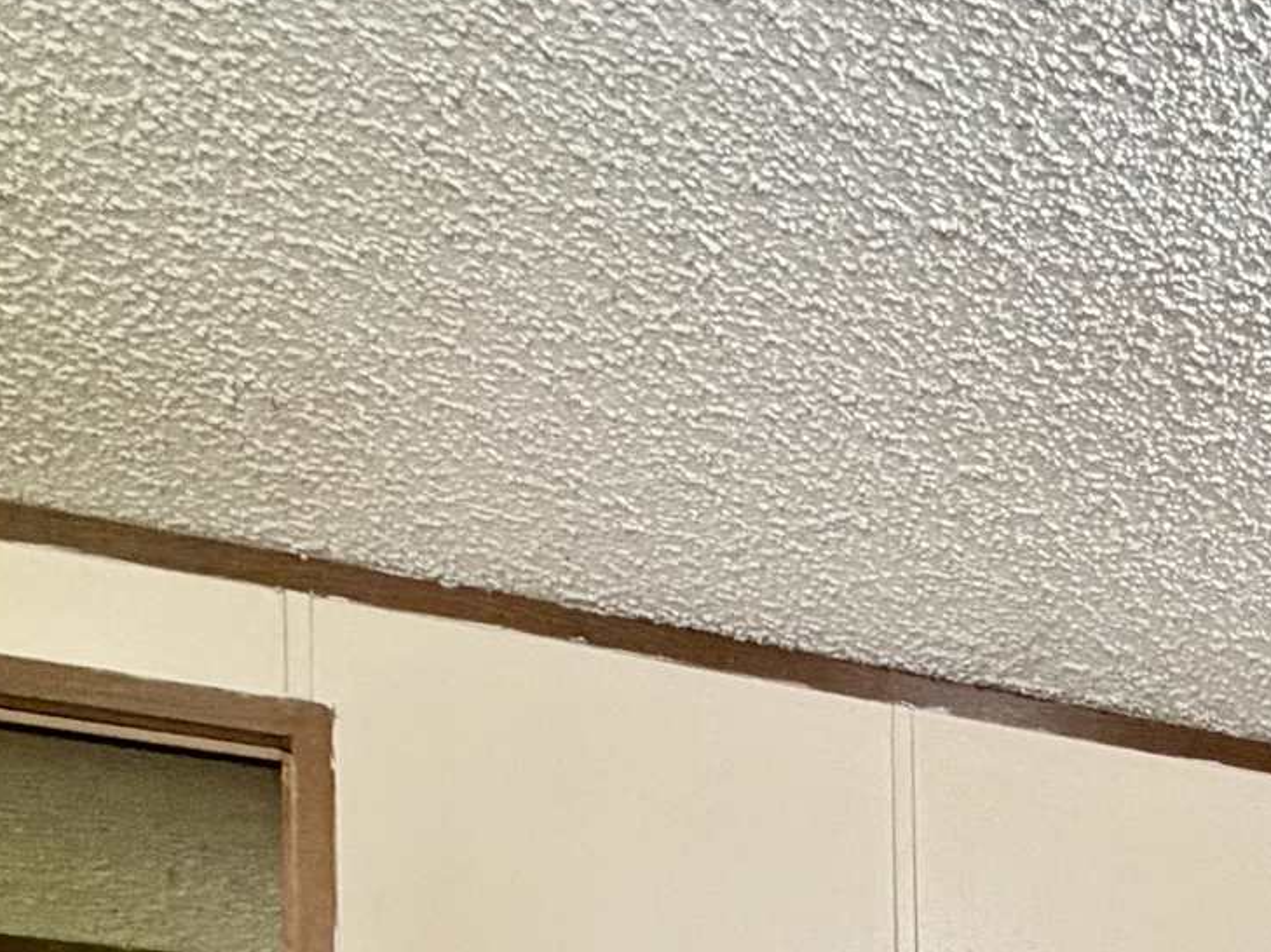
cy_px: 1790
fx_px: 2165
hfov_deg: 28.5
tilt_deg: +0.0
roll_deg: +1.9
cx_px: 1515
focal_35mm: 59
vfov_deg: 18.4
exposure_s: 1/60
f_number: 2.2
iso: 250
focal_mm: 2.22
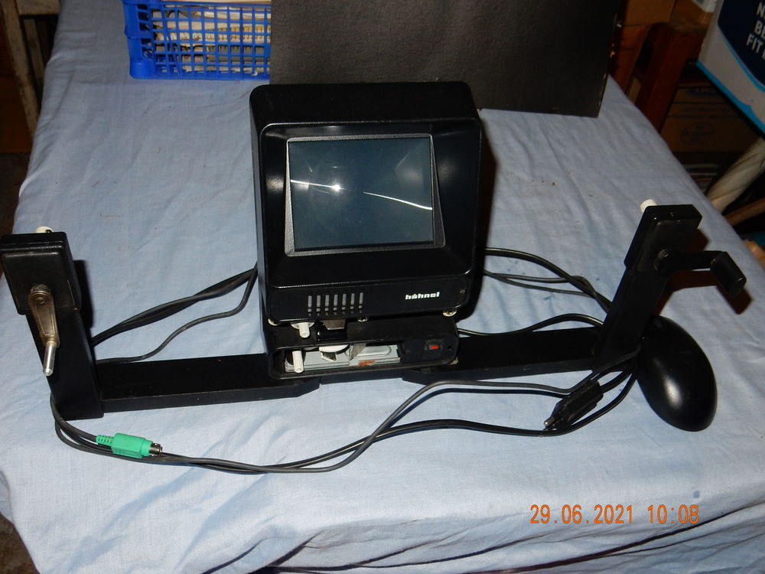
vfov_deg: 39.7
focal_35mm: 36
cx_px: 382
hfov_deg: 51.4
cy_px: 287
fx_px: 796
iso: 200
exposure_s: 1/30
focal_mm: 6.4
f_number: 4
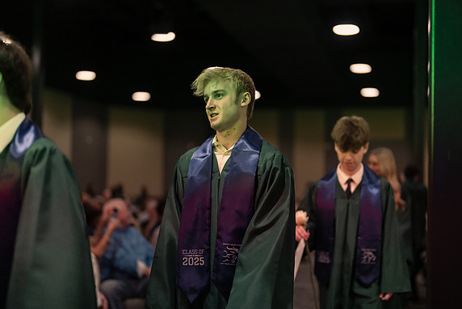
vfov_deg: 24.6
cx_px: 229
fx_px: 706
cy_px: 166
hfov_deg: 36.2
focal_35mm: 55
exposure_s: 1/500
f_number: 1.2
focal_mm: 50
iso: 1250
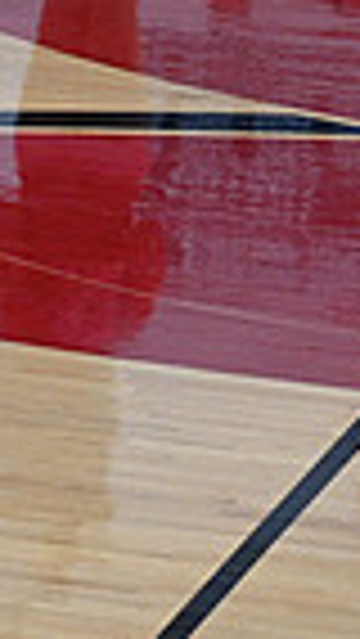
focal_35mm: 492
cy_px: -151
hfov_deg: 2.4
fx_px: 8339
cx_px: -792
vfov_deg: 4.4
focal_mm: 115
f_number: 4
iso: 4000
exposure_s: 1/400
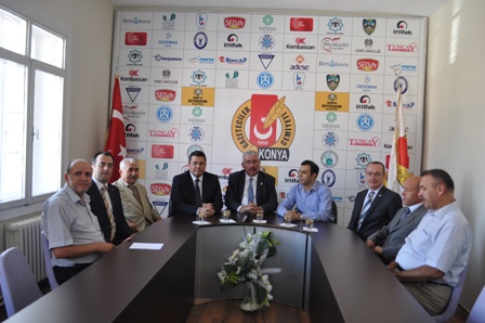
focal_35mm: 33
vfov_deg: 39.9
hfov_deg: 57.3
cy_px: 162
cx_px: 242
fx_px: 444
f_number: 4
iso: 640
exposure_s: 1/60
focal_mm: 22
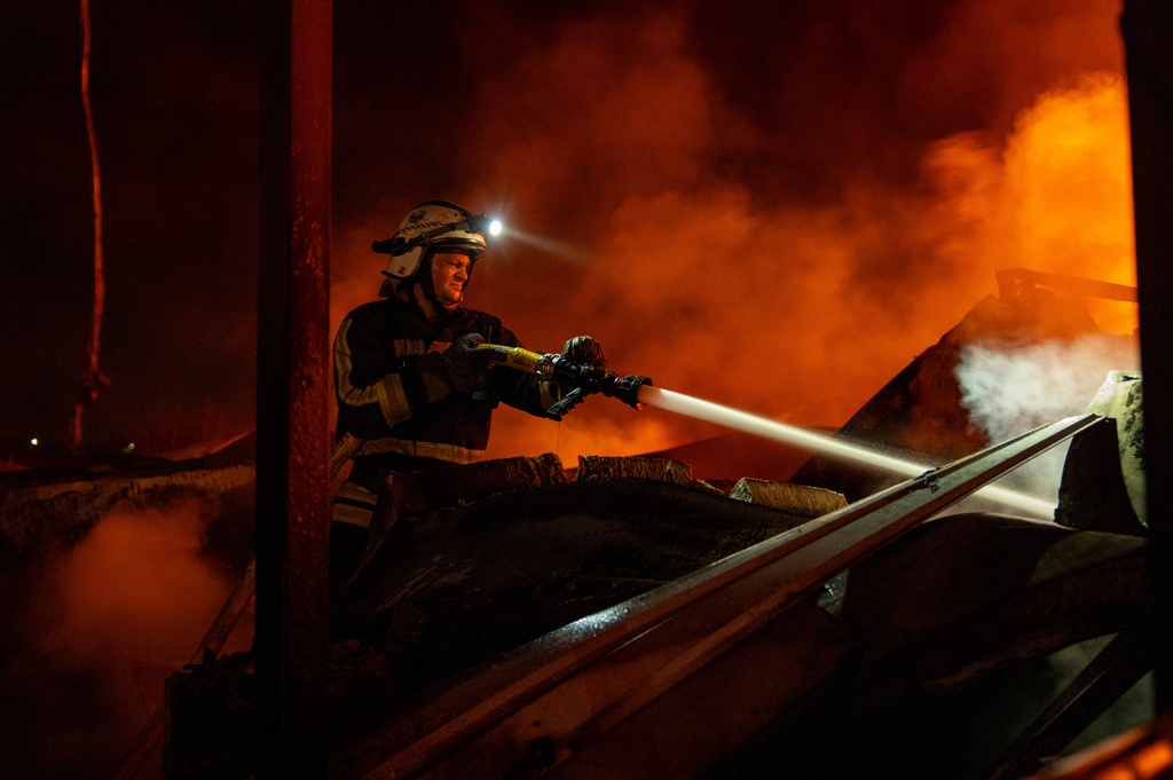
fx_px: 1172
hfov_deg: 53.2
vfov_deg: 36.8
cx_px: 586
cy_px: 390
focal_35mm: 36
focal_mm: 36
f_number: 2.8
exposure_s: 1/30
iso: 8000
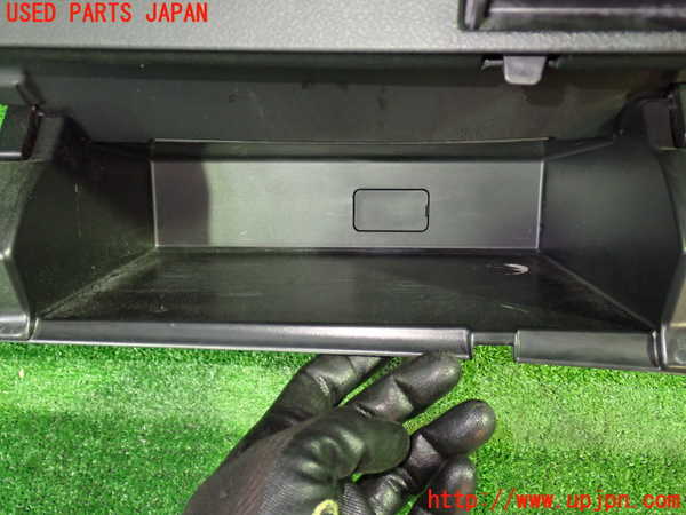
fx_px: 713
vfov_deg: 39.7
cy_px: 258
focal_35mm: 36
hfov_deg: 51.4
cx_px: 343
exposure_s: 1/20
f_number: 2.5
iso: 800
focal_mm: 6.37
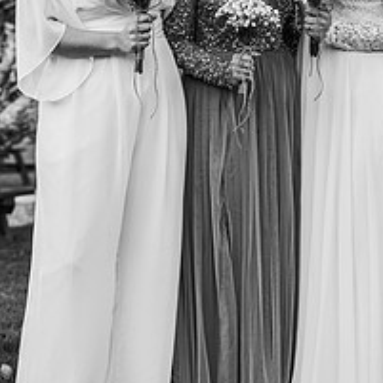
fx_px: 1665
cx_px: 237
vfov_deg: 13.1
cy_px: 91
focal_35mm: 133
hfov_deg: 13.1
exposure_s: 1/320
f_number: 4
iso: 100
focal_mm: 70
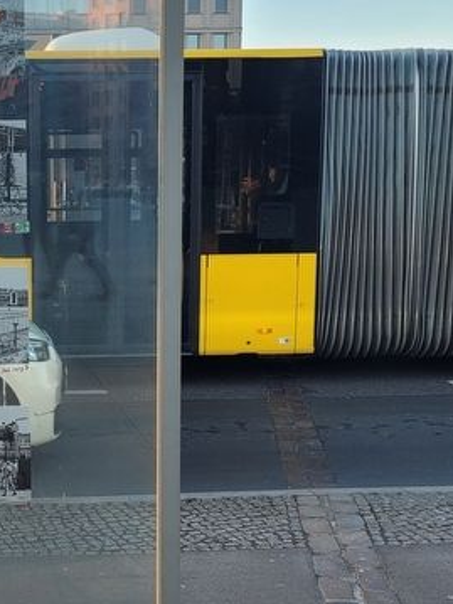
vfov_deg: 33.2
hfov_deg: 24.2
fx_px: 1013
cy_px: 321
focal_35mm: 58
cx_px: 12
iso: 40
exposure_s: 1/298
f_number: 1.8
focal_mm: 5.4
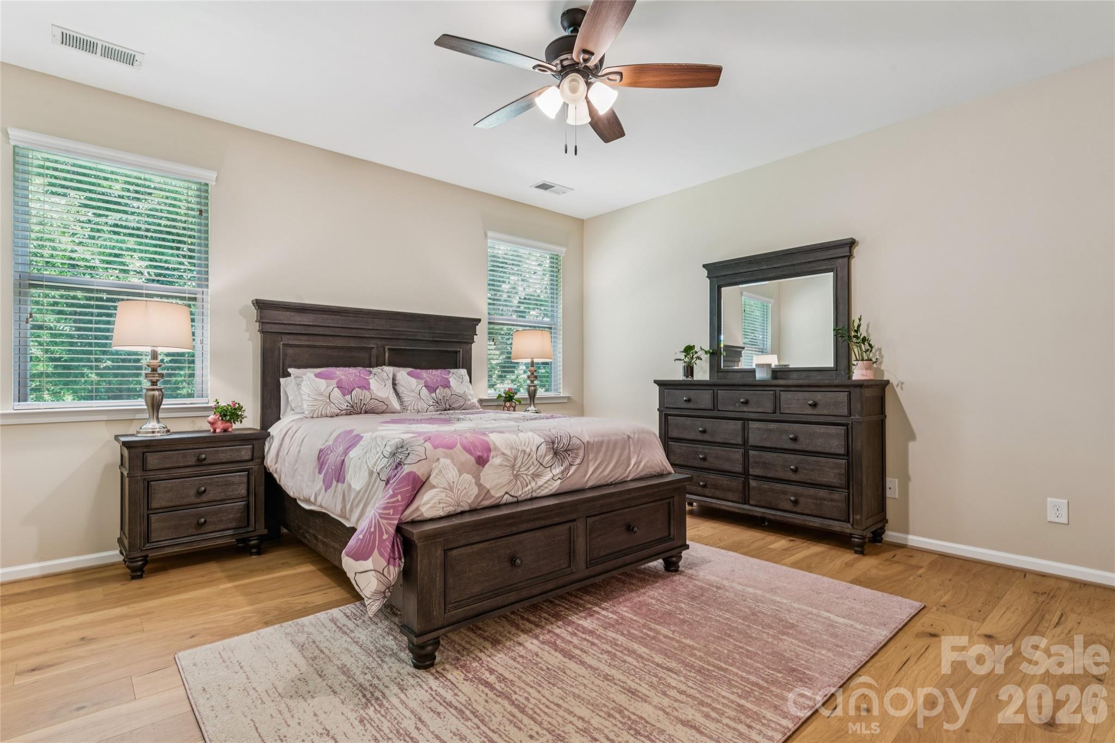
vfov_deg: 68.9
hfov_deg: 91.6
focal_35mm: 18
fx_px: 542
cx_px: 558
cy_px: 372
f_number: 13
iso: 100
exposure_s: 2
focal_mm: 17.5
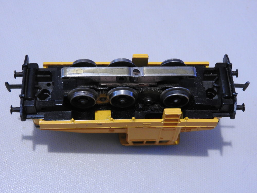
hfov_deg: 29.8
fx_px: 483
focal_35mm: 65
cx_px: 128
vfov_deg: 22.6
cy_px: 96
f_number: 4.2
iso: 640
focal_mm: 11.6
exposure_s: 1/8
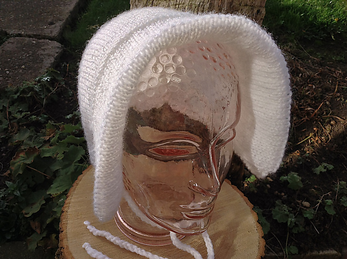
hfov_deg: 55.4
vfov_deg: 42.8
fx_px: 330
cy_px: 130
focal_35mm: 33
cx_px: 174
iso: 25
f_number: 2.4
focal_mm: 3.3
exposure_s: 1/1034
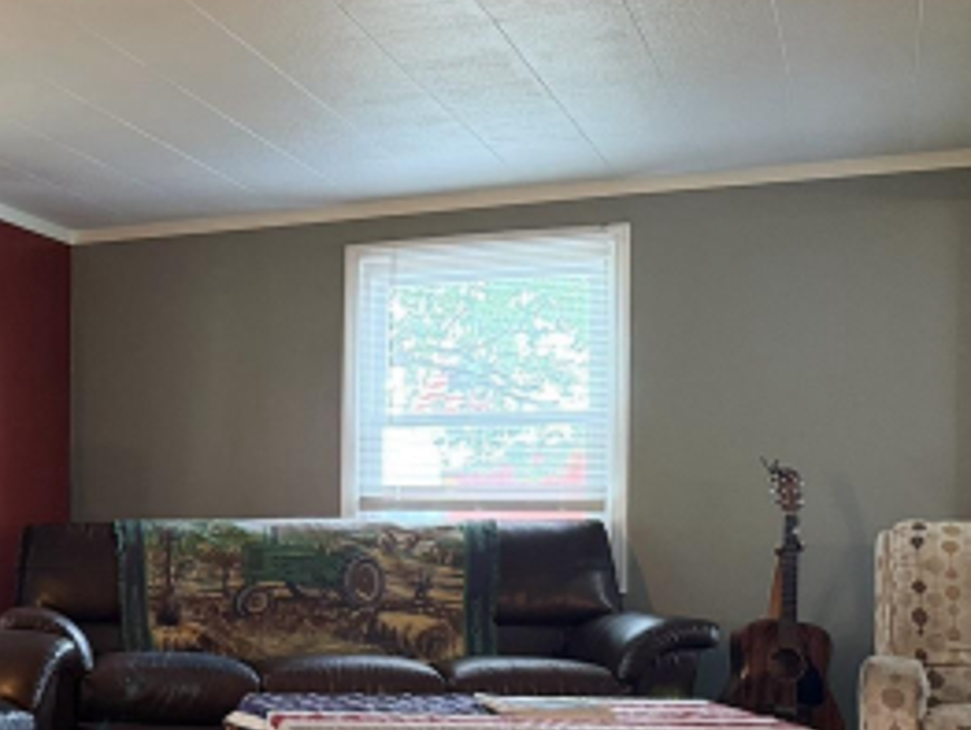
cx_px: -120
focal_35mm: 61
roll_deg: -0.4
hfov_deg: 28.5
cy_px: 545
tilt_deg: -0.7
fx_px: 1713
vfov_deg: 23.8
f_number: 1.78
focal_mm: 6.76
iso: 400
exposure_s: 1/60
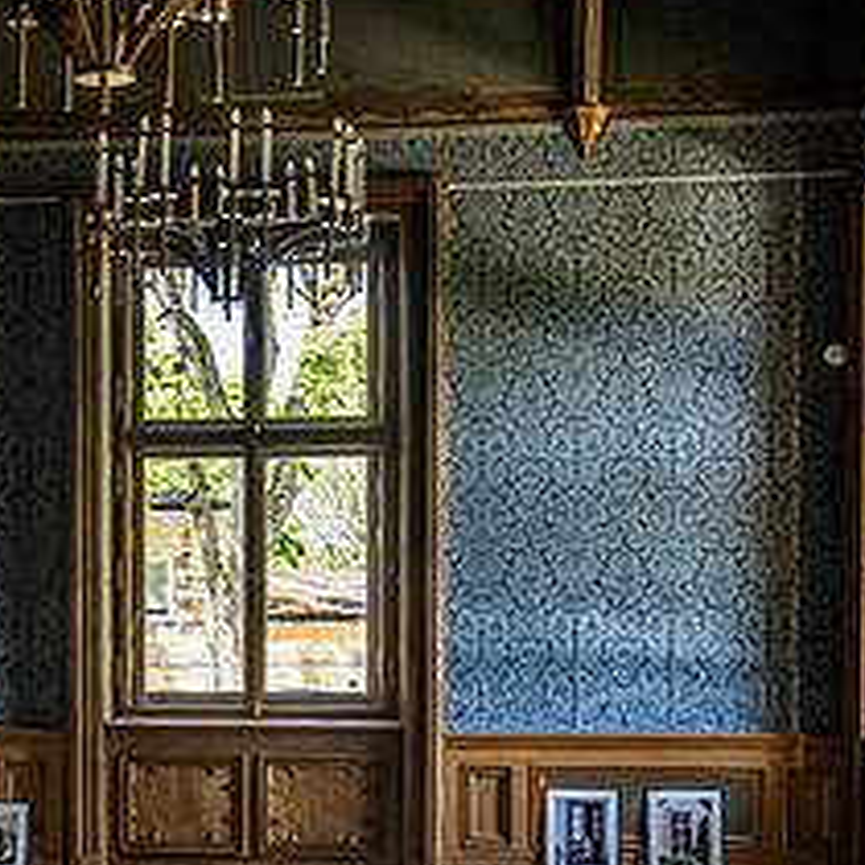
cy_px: 673
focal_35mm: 78
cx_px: 12
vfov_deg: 21.9
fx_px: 2205
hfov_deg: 21.5
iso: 90
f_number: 4
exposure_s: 1/60
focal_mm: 32
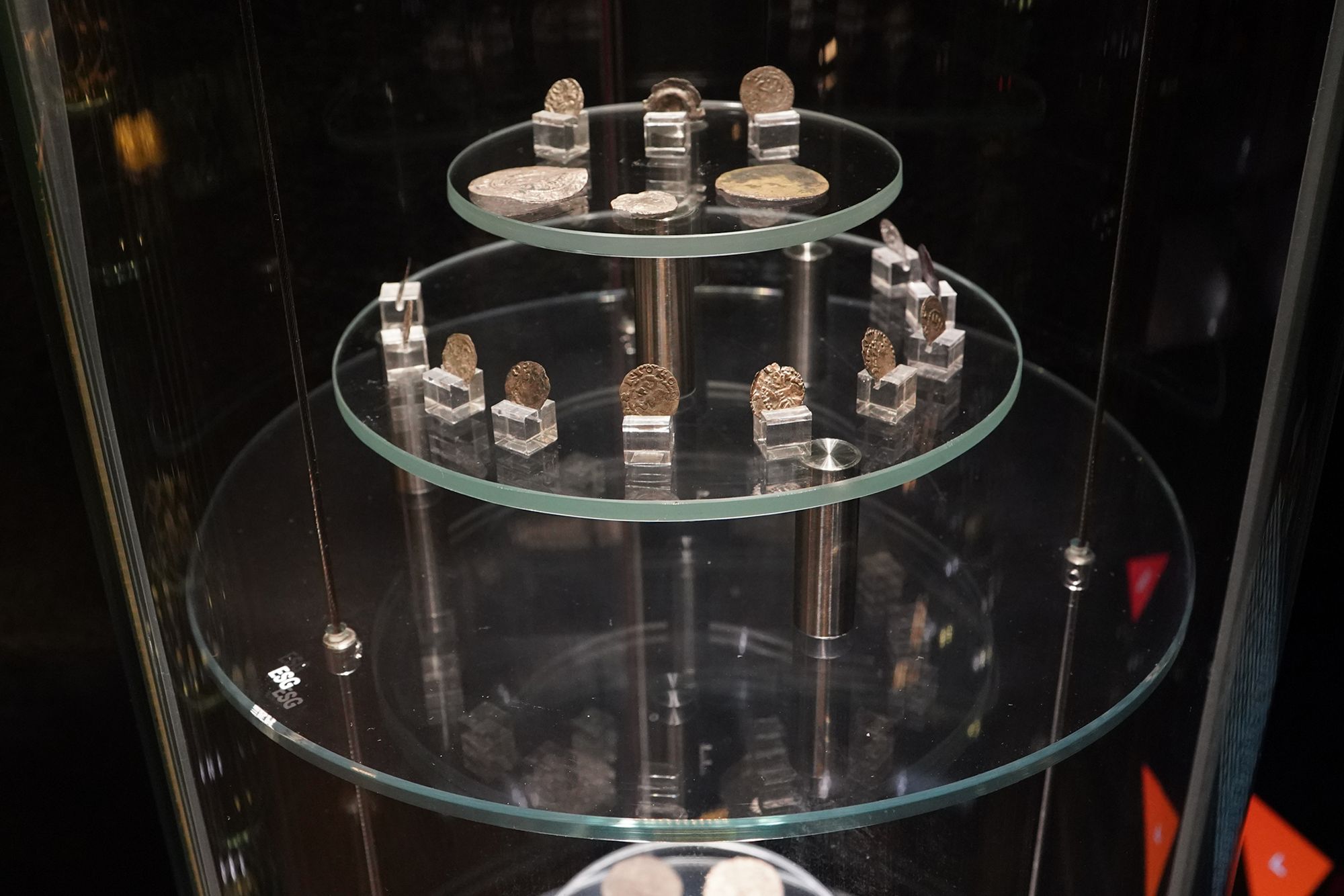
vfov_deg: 53.1
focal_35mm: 24
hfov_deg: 73.7
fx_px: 896
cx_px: 672
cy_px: 448
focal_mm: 24
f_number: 6.3
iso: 3200
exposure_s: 1/80
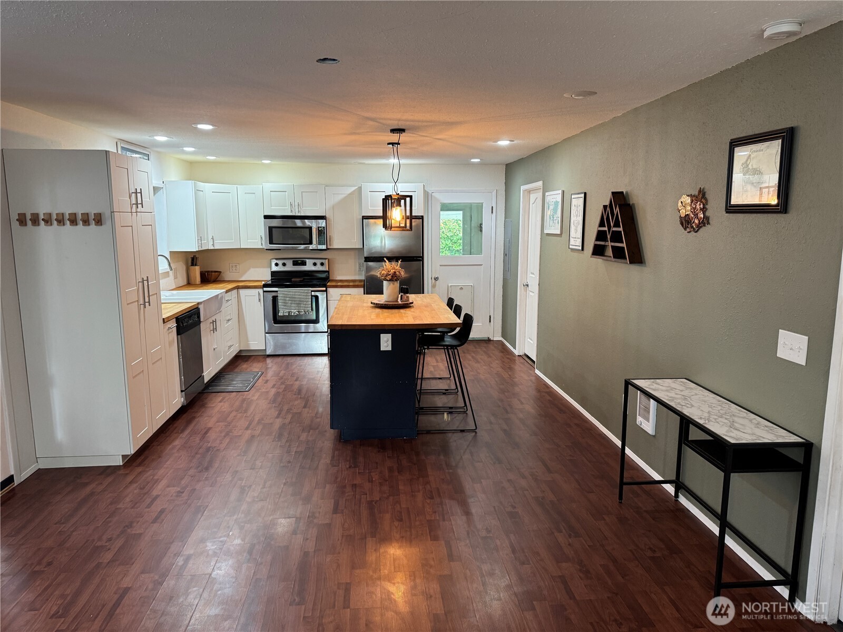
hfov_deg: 71.6
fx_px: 584
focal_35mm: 24
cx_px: 422
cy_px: 316
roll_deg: +0.5
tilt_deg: -9.6
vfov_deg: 56.8
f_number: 1.78
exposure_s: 1/60
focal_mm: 6.76
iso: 250
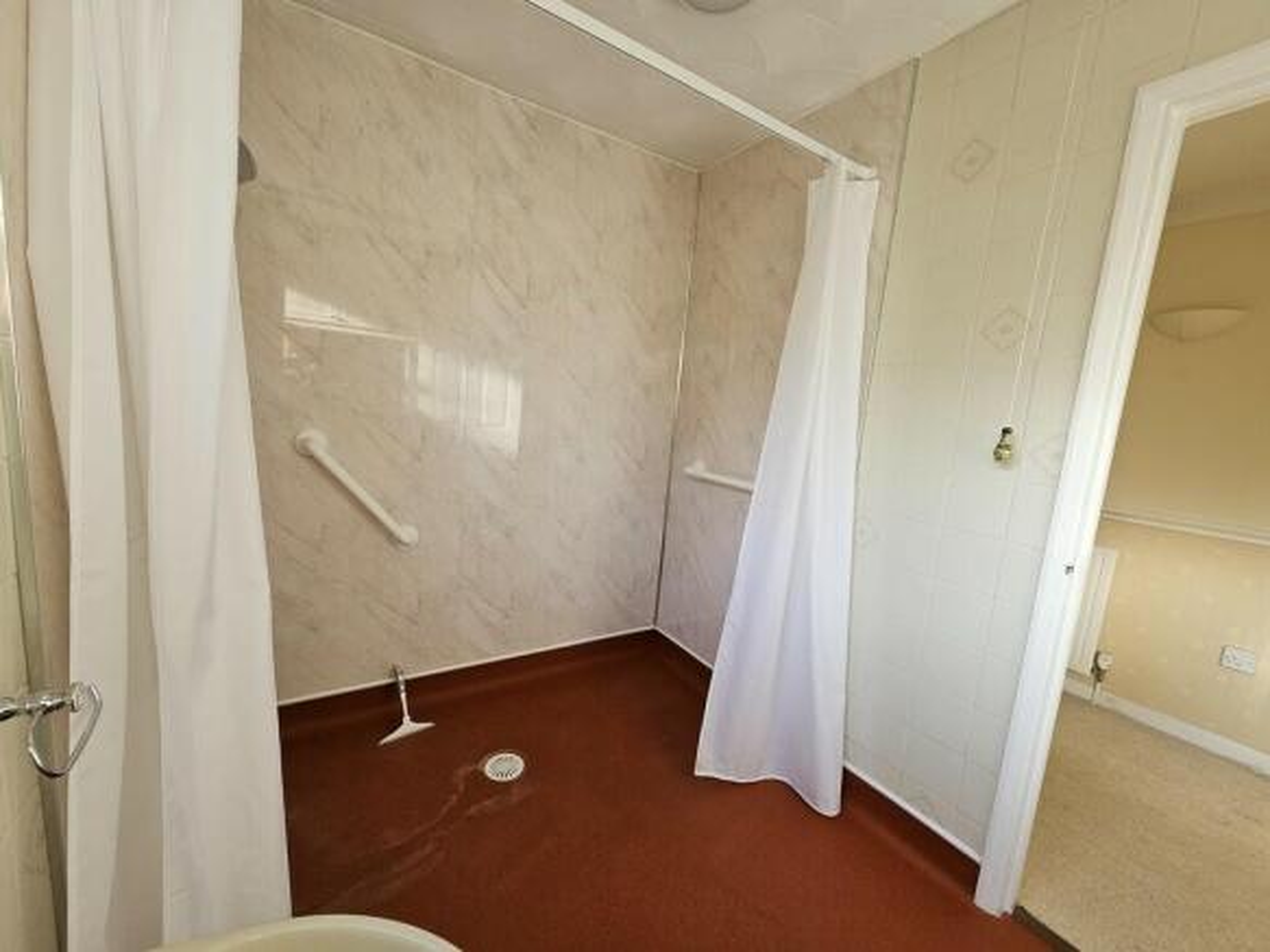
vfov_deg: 89.9
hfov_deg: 106.2
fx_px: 477
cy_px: 476
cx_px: 635
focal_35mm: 13
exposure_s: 1/51
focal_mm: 1.74
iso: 32
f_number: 2.2
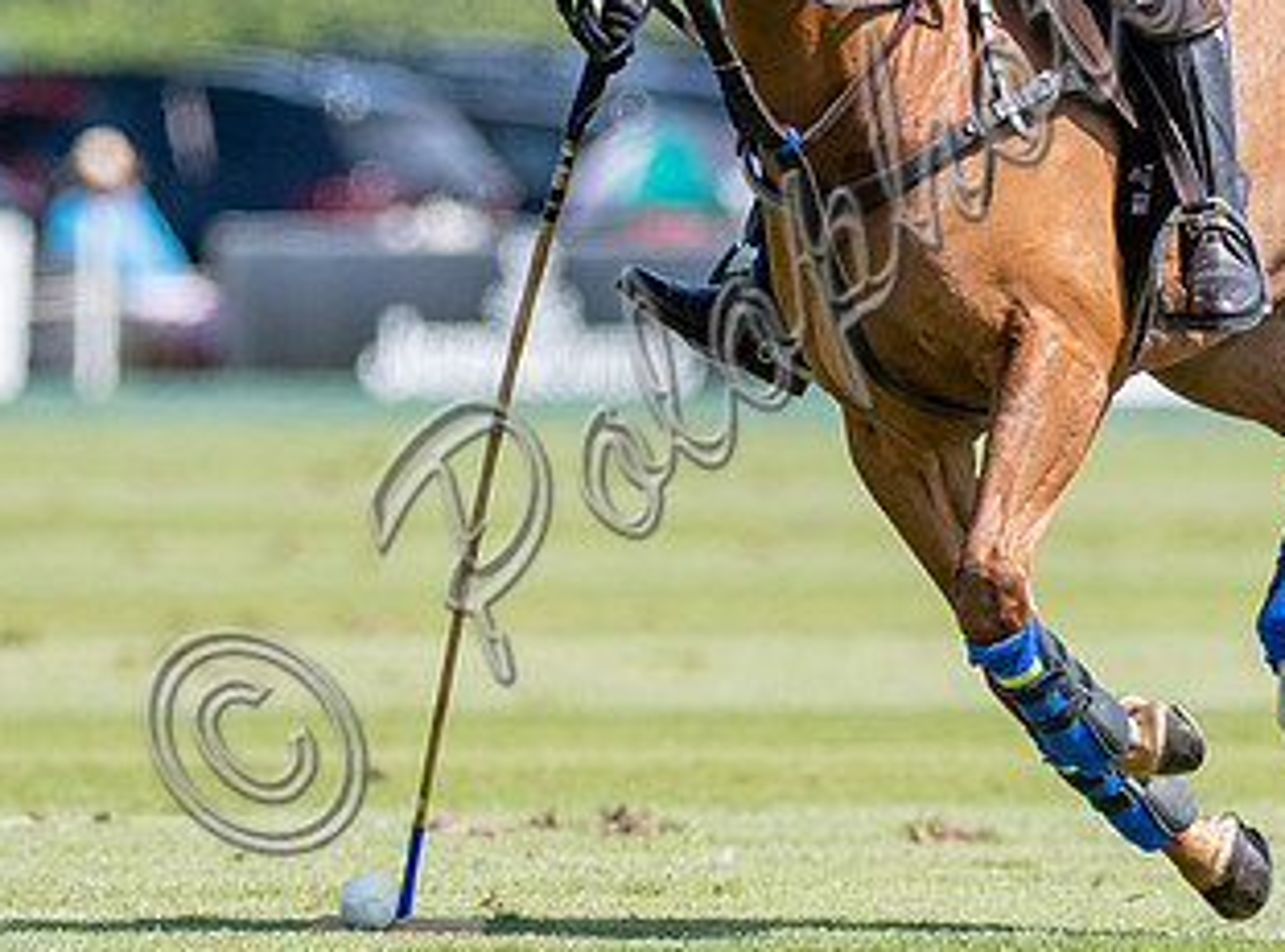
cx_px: 711
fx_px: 44415
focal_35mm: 1202
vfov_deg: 1.2
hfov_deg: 1.7
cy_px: 40
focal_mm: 300
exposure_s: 1/6400
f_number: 4
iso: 400
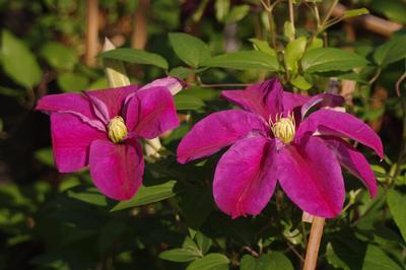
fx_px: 1352
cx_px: 203
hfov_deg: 17.1
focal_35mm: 120
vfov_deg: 11.4
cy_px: 135
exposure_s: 1/160
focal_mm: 80
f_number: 6.3
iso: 100
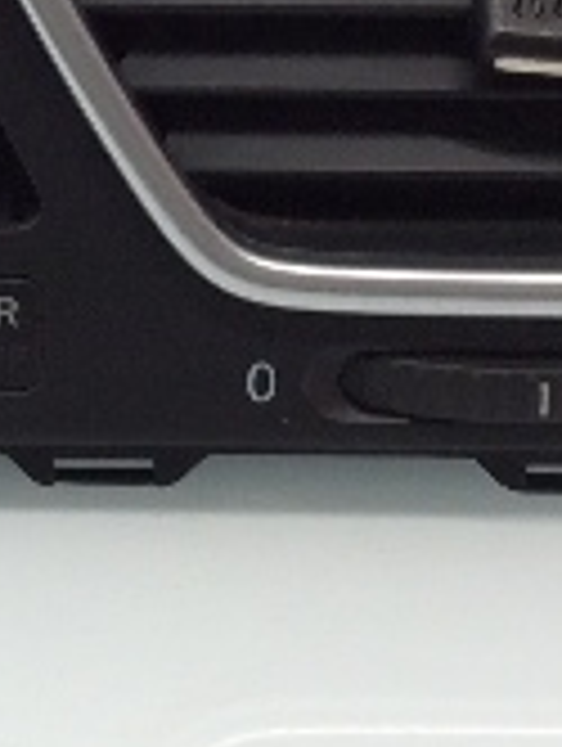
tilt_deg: -13.0
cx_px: -144
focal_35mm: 123
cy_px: 9
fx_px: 2656
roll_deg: +1.4
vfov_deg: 15.7
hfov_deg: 11.8
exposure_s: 1/40
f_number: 2.4
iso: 32
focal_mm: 3.3
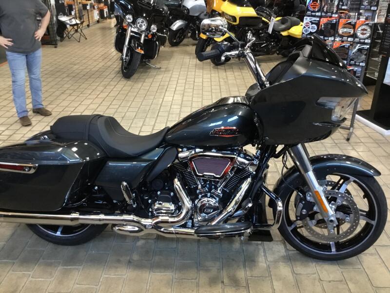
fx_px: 349
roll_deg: +0.1
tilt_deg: -25.0
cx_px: 195
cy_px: 146
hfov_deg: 58.4
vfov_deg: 45.4
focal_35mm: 31
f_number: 2.4
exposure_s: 1/30
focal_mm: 3.3
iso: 160
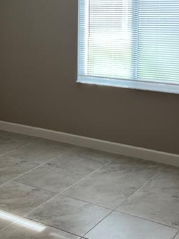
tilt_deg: -3.4
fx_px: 428
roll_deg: +1.5
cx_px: 24
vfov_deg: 30.4
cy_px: 44
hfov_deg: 23.1
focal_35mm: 62
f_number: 1.8
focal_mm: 3.99
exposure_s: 1/60
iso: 40
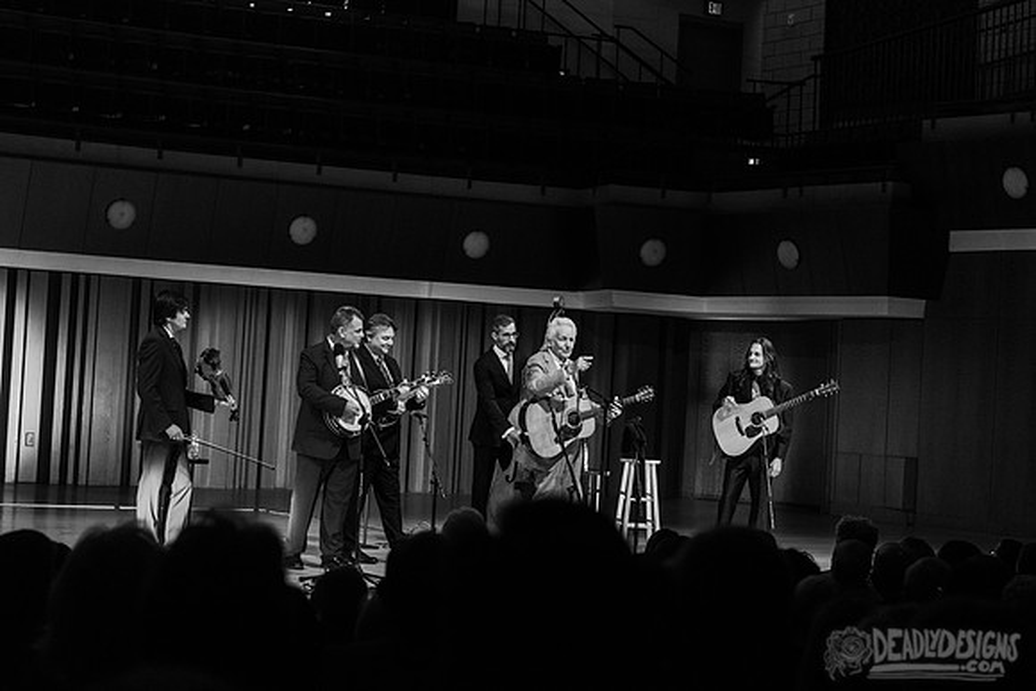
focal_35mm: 77
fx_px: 2217
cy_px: 312
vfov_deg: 17.7
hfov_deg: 26.3
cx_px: 564
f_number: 5
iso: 2500
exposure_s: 1/200
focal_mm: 70
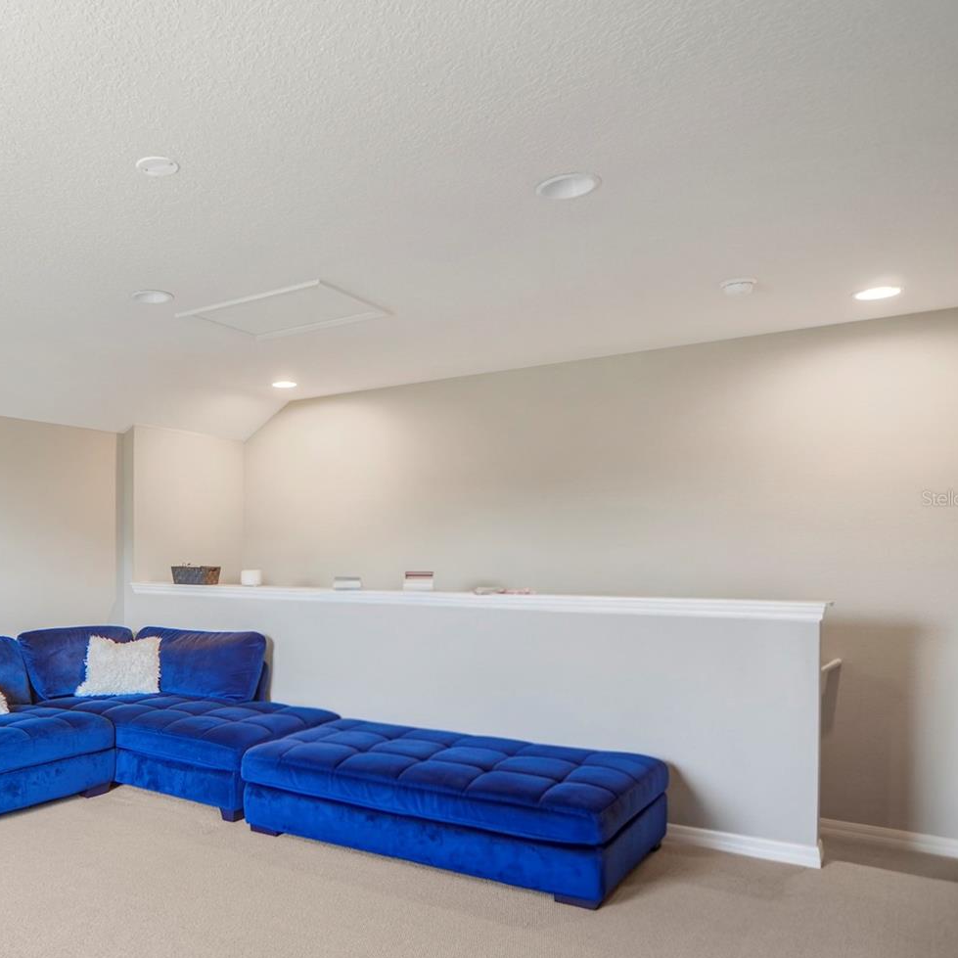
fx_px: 783
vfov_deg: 62.9
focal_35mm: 25
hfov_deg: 59.2
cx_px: 226
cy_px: 498
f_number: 2
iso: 125
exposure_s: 1/30
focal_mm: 12
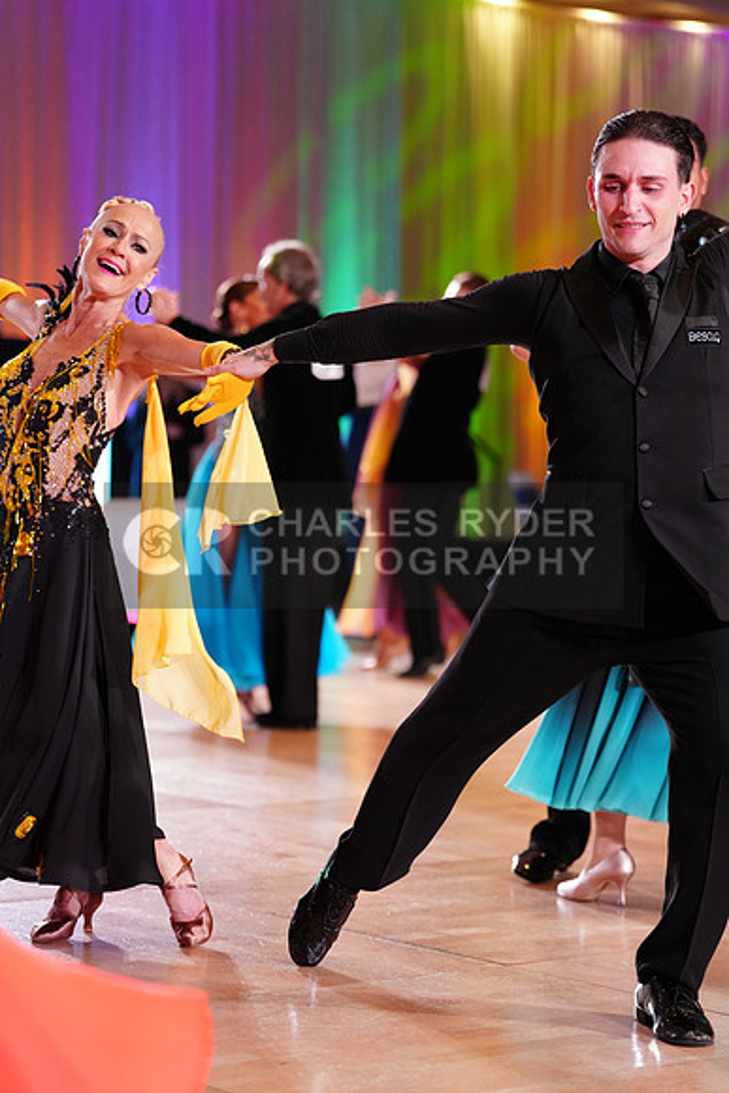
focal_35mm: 95
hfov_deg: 14.4
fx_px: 2884
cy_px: 546
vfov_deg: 21.5
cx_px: 364
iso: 2000
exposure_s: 1/500
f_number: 2.8
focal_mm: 95
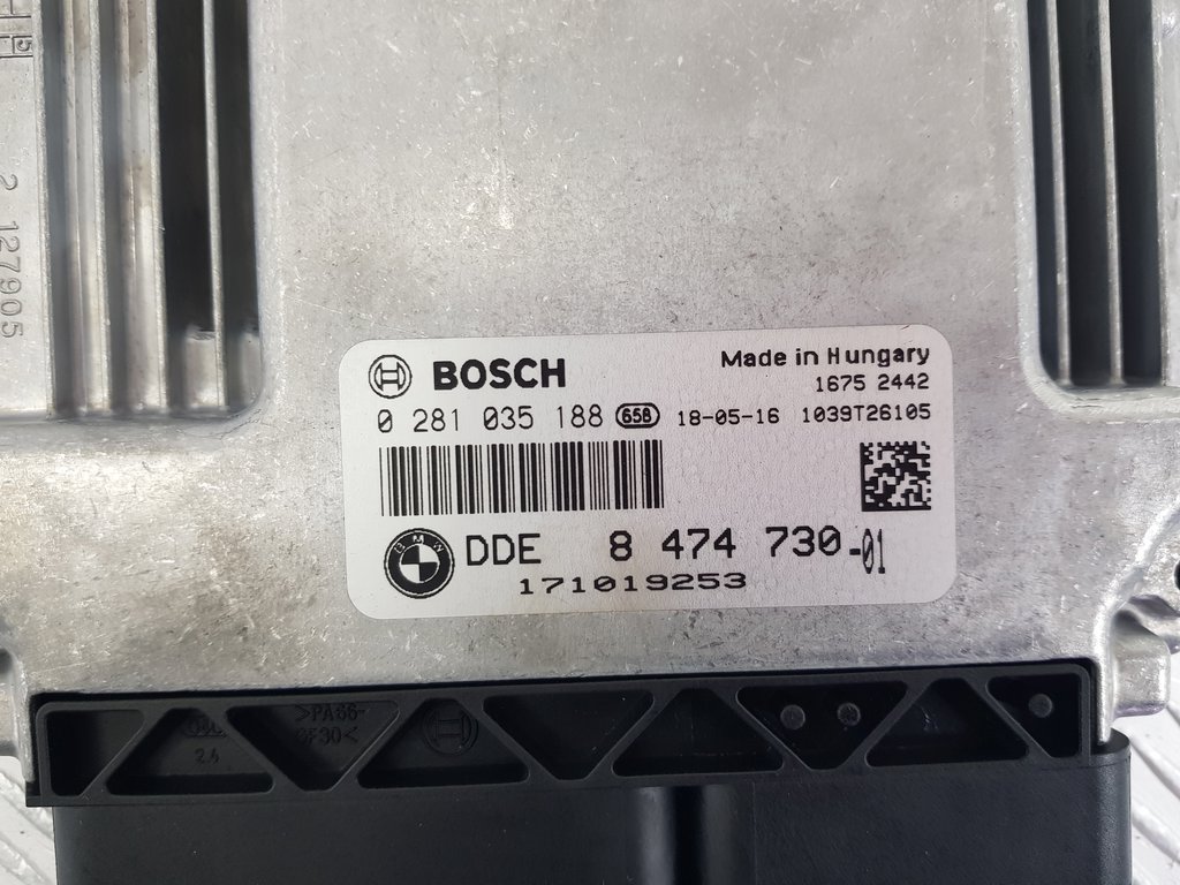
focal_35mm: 26
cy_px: 442
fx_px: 886
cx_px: 590
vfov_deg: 53.1
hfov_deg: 67.3
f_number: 1.7
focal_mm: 4.2
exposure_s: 1/100
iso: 100
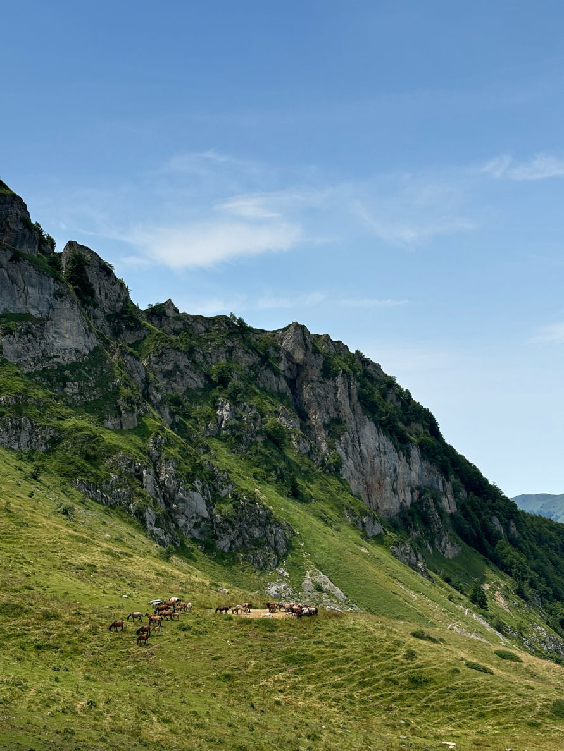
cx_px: 282
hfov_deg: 28.0
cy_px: 376
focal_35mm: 52
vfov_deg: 36.8
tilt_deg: +6.8
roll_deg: +0.9
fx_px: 1130
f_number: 1.6
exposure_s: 1/6329
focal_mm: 5.96
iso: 40
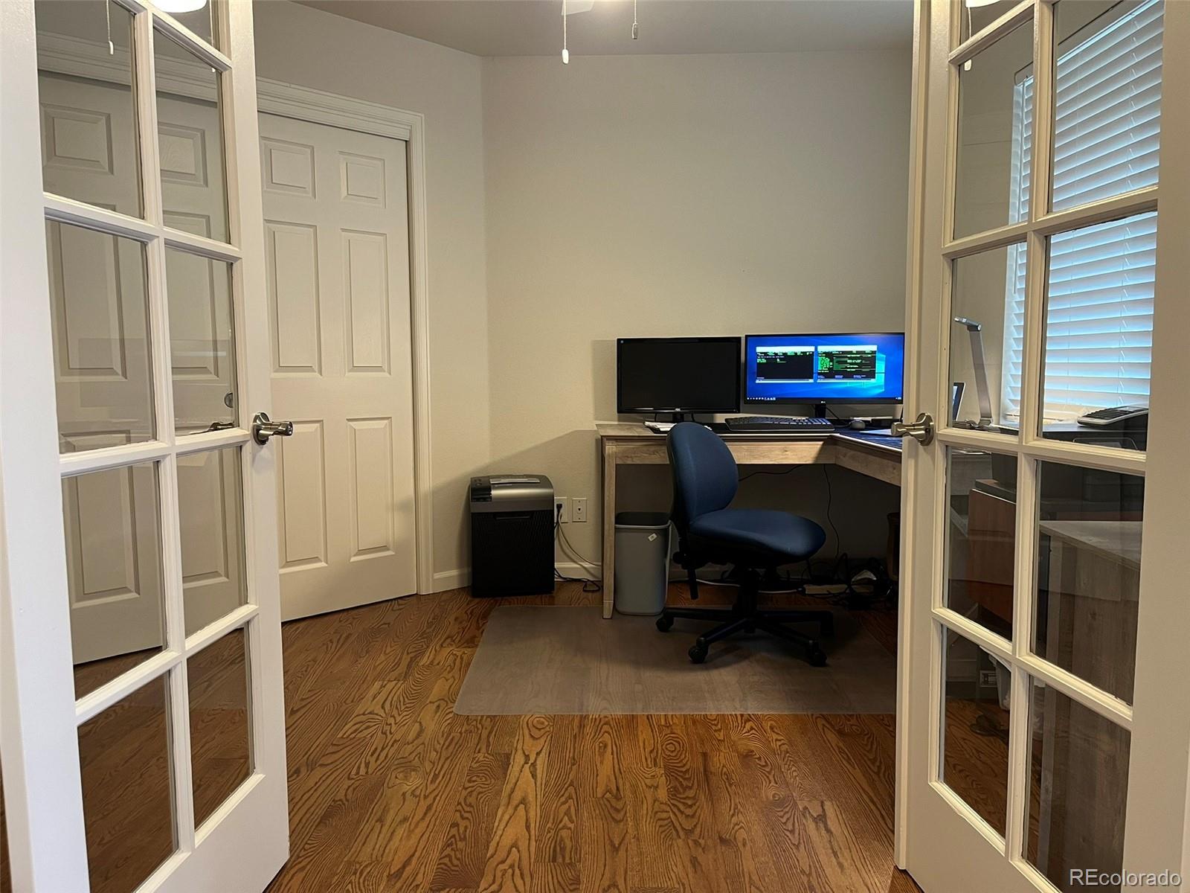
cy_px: 446
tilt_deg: -5.5
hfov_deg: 67.3
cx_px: 595
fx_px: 894
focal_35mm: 26
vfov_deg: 53.1
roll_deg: +0.8
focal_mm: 5.1
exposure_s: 1/60
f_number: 1.6
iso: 200
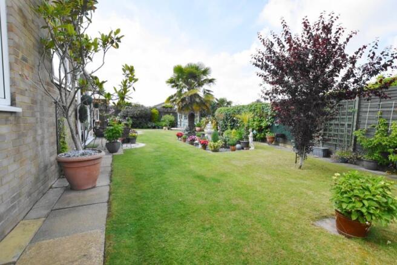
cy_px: 132
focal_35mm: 15
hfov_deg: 100.4
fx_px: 165
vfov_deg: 77.3
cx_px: 198
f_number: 8
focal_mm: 10
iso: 180
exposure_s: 1/250
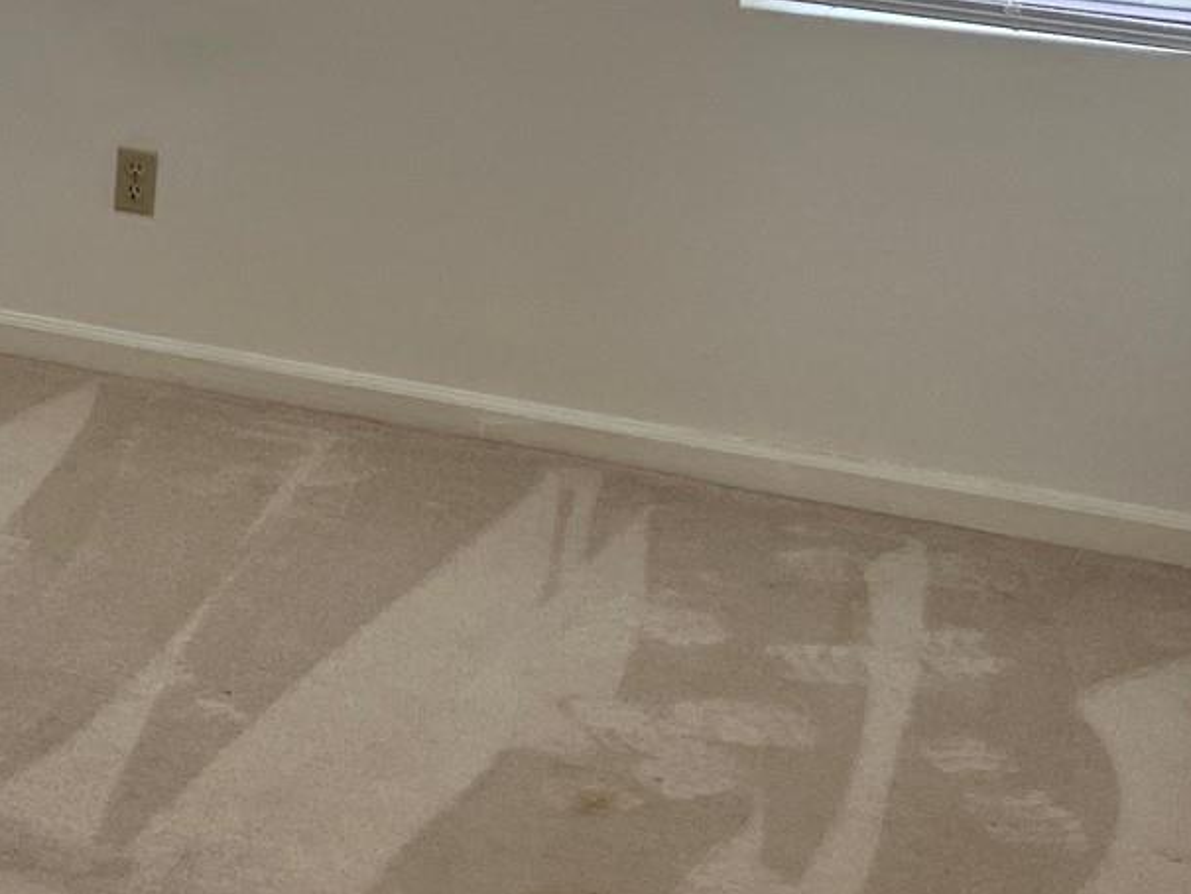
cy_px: 30
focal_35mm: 88
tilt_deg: -13.8
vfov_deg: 16.5
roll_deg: -0.7
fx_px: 3028
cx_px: -270
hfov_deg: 20.7
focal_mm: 5.7
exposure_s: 1/120
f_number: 1.5
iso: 80
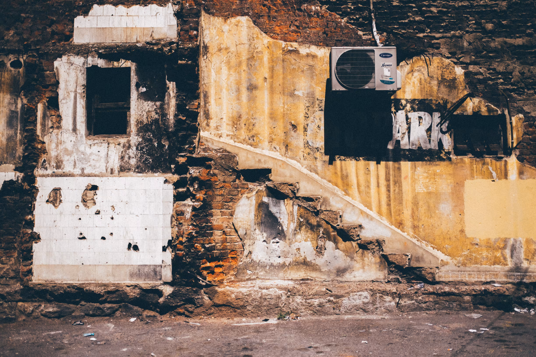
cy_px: 178
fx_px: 521
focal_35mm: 35
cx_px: 268
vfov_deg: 37.9
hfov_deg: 54.4
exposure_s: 1/4000
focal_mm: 23
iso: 200
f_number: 1.4
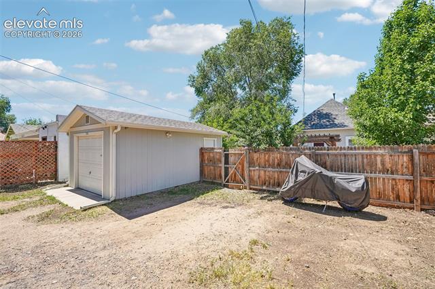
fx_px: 181
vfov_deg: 77.3
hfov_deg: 100.4
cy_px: 144
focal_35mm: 15
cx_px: 218
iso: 800
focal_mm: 10
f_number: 8
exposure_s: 1/500
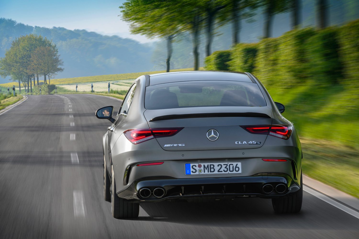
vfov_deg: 6.9
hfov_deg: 10.3
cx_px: 180
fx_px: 1994
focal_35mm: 200
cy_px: 120
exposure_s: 1/40
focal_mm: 200
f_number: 16
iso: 100
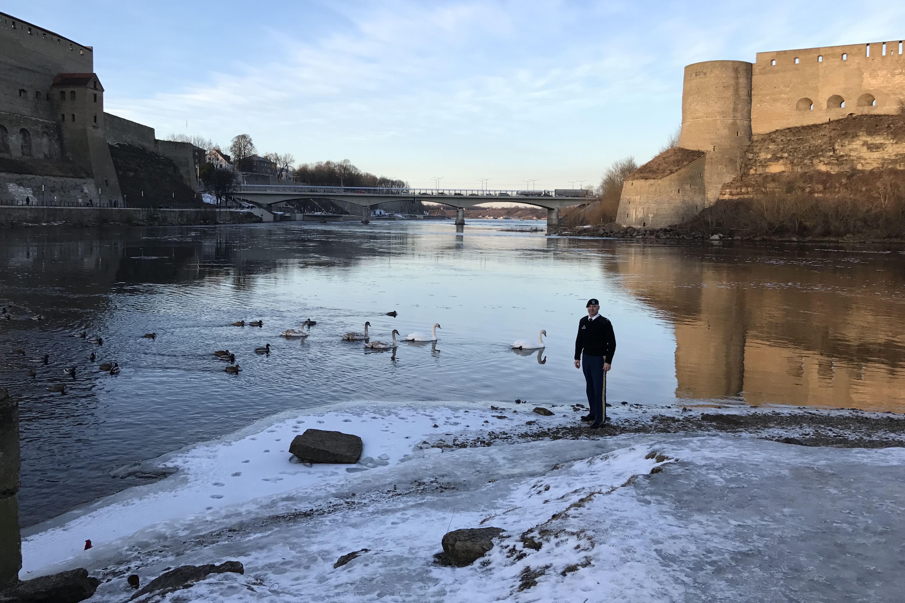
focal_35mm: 30
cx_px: 450
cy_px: 264
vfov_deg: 43.5
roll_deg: -1.3
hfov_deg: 61.9
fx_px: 754
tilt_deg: -2.3
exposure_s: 1/443
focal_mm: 3.99
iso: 20
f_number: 1.8
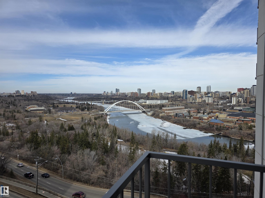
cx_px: 132
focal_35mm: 23
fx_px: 176
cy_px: 99
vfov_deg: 58.9
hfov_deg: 73.9
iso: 80
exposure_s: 1/7626
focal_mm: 6.3
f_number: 1.7
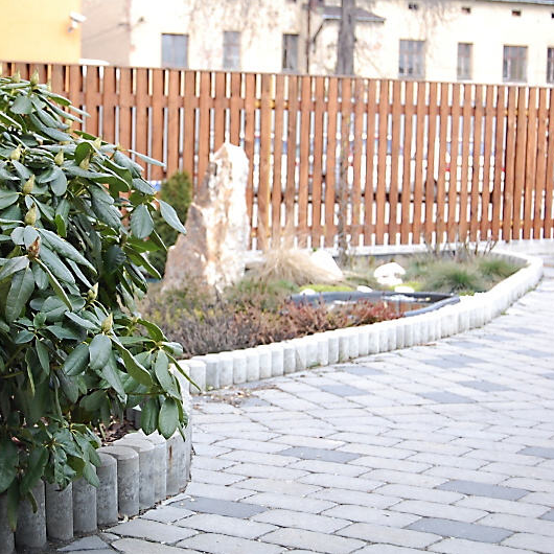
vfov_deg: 22.5
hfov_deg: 22.4
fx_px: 1394
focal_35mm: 77
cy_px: 278
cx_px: 175
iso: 220
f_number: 5.6
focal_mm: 40
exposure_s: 1/125
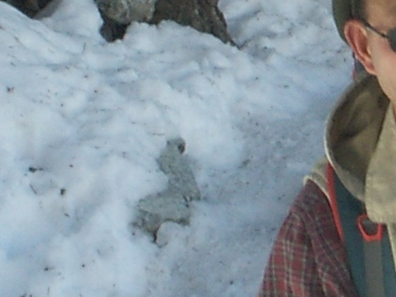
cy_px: 59
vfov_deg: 5.9
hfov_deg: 7.8
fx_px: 2882
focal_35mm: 252
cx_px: 374
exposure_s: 1/60
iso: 50
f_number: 7.1
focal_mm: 7.7
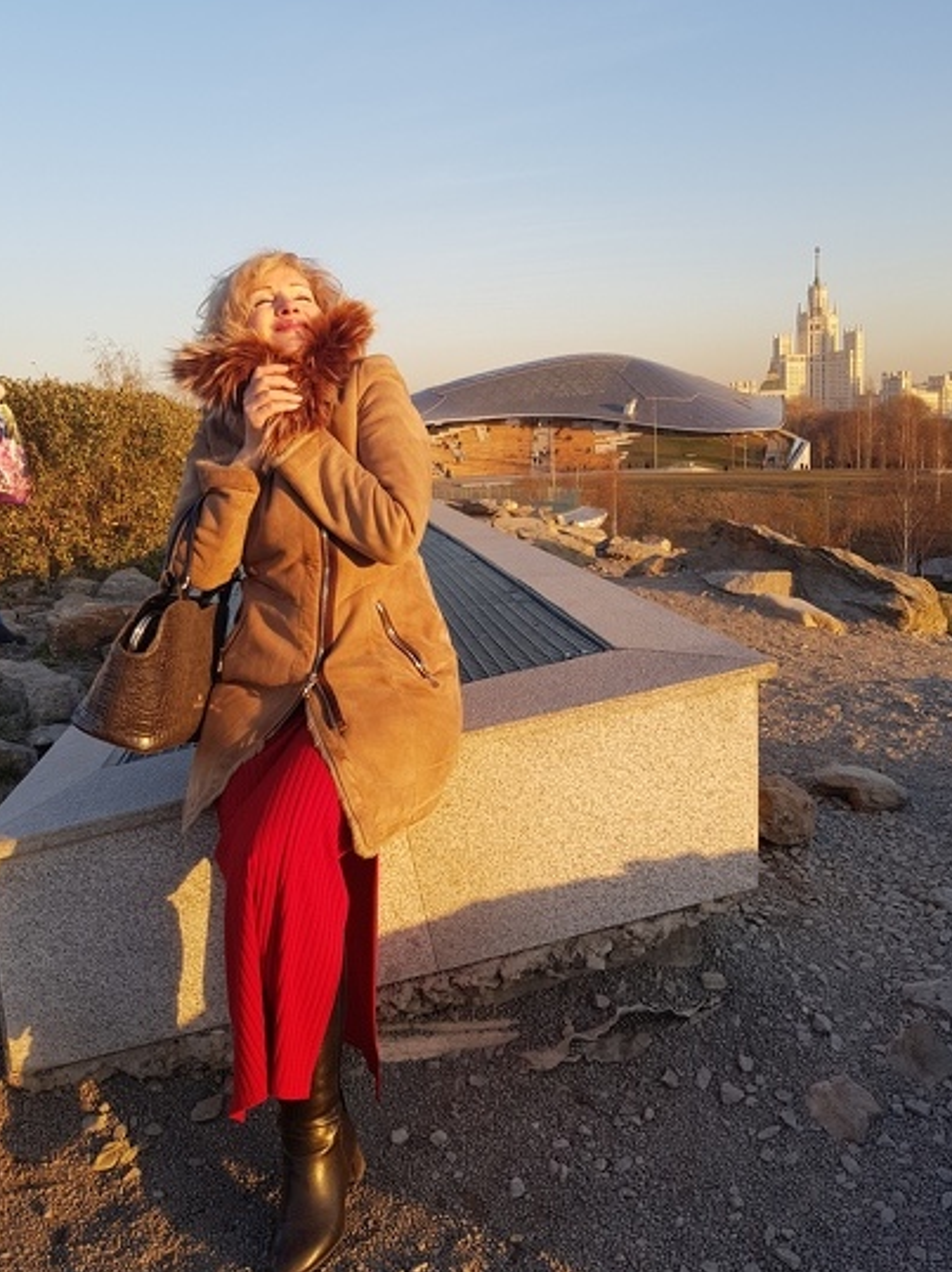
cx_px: 477
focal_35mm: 29
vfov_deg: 61.7
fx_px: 1064
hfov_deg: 48.2
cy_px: 608
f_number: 1.7
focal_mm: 4.2
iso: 40
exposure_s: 1/485
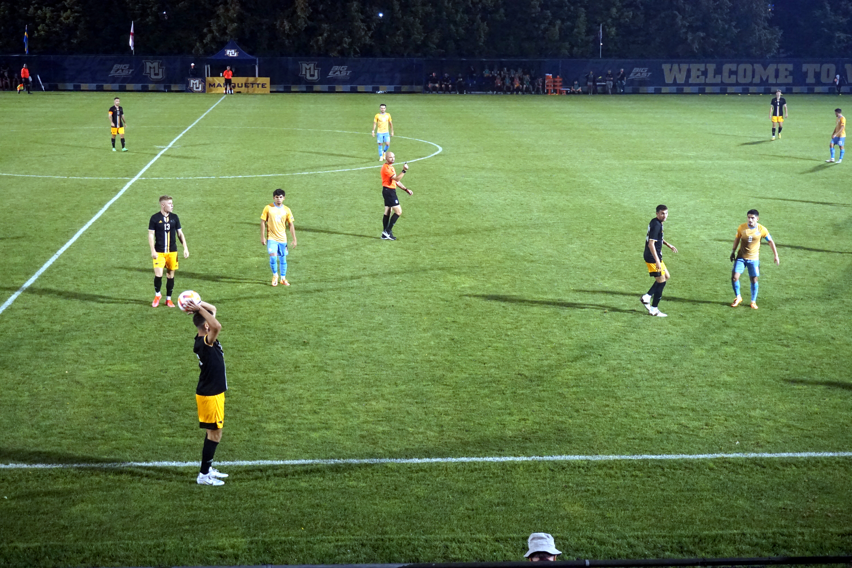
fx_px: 1384
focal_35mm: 58
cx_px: 426
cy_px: 284
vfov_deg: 23.2
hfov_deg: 34.2
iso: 2000
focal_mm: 39
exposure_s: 1/160
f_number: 5.6
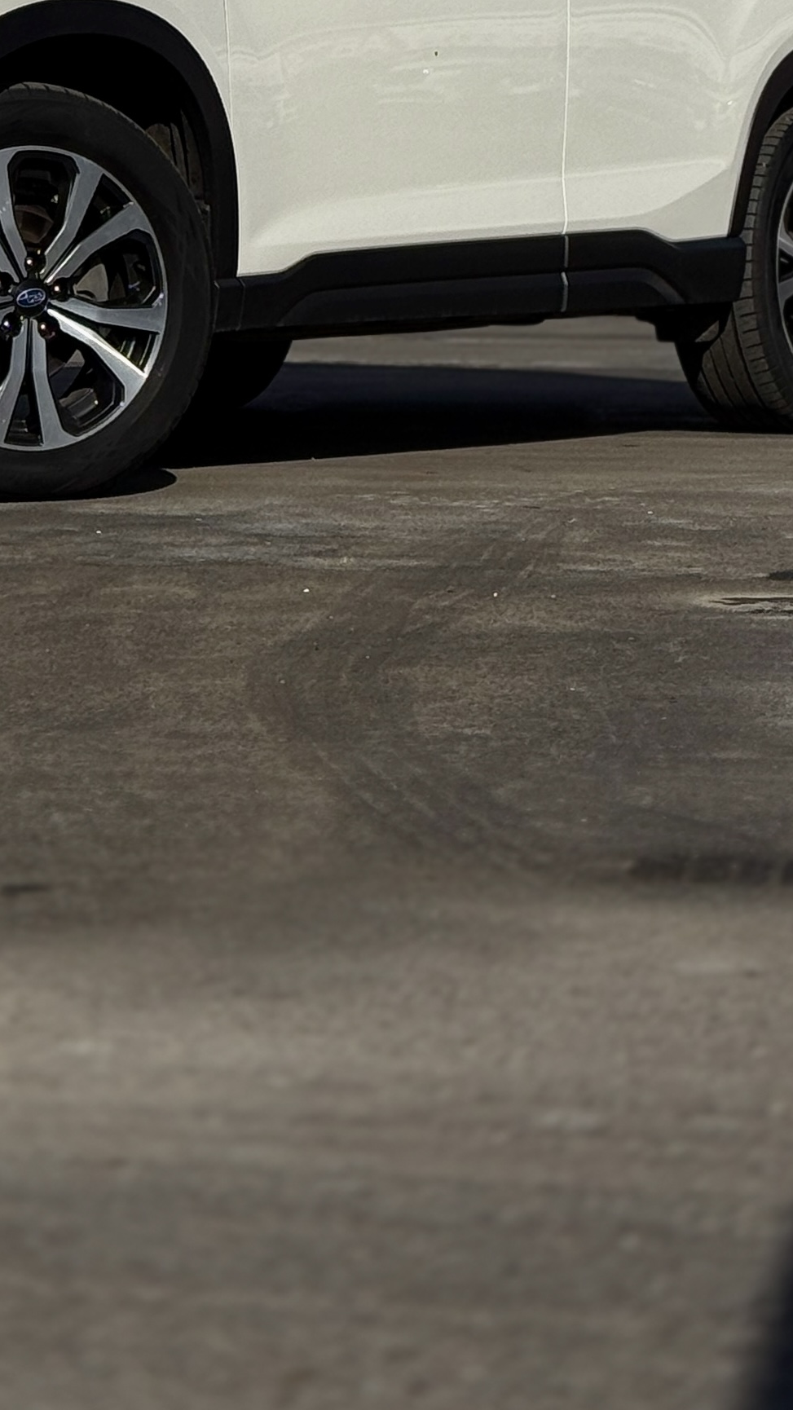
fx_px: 4299
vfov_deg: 18.1
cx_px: 15
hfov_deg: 10.5
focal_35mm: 115
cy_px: -19
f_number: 1.78
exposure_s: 1/11364
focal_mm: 6.76
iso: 50
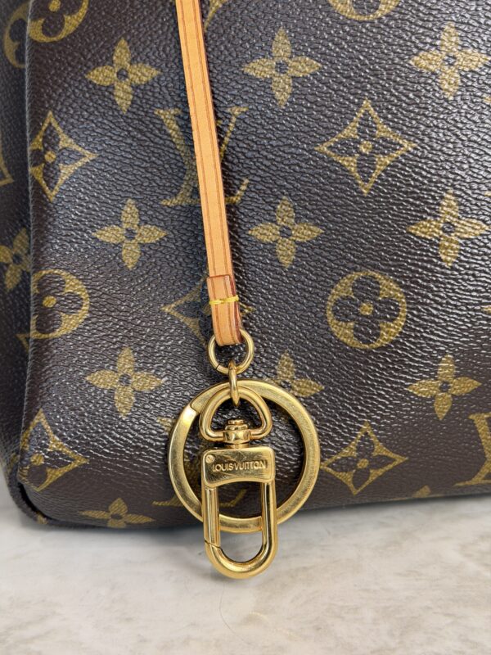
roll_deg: -0.1
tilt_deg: -16.6
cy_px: 328
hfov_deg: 30.3
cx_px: 246
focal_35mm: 48
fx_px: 908
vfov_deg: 39.7
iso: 100
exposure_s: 1/60
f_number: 1.78
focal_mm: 6.76
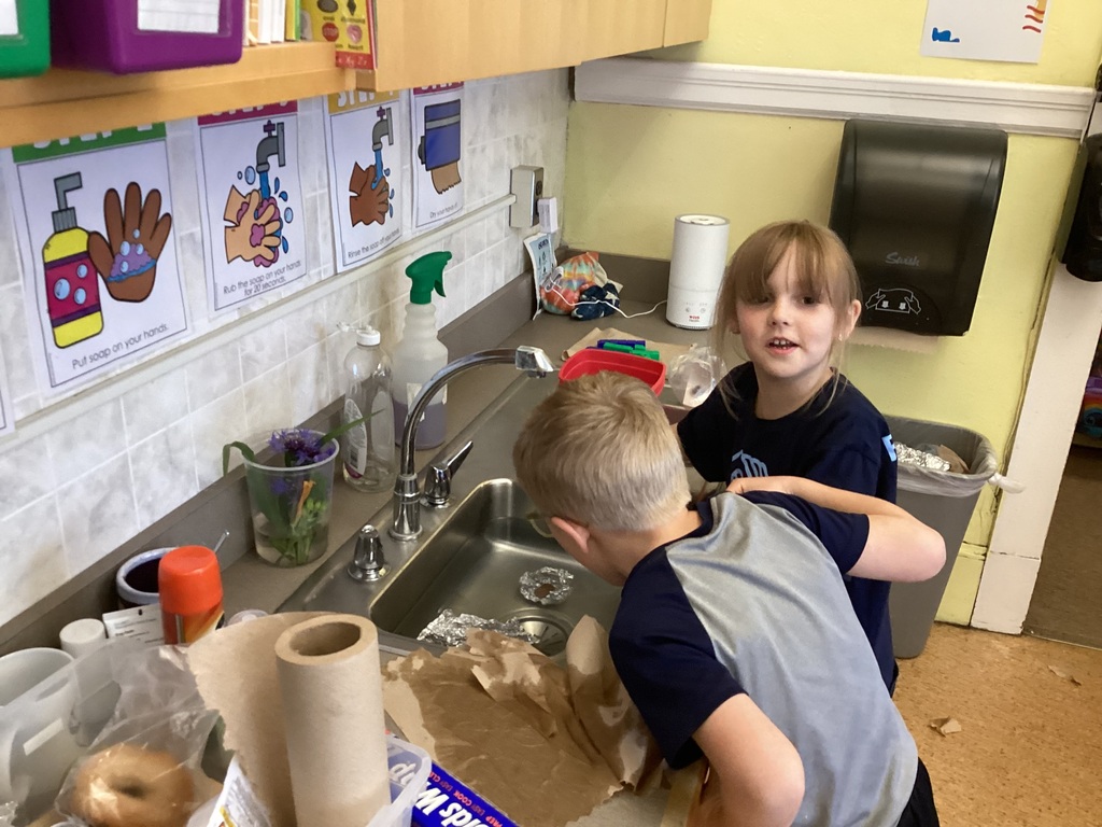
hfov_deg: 58.4
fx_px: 987
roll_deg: -2.3
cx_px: 551
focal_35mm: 31
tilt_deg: -22.7
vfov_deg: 45.4
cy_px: 414
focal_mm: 3.3
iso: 320
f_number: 2.4
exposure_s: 1/50
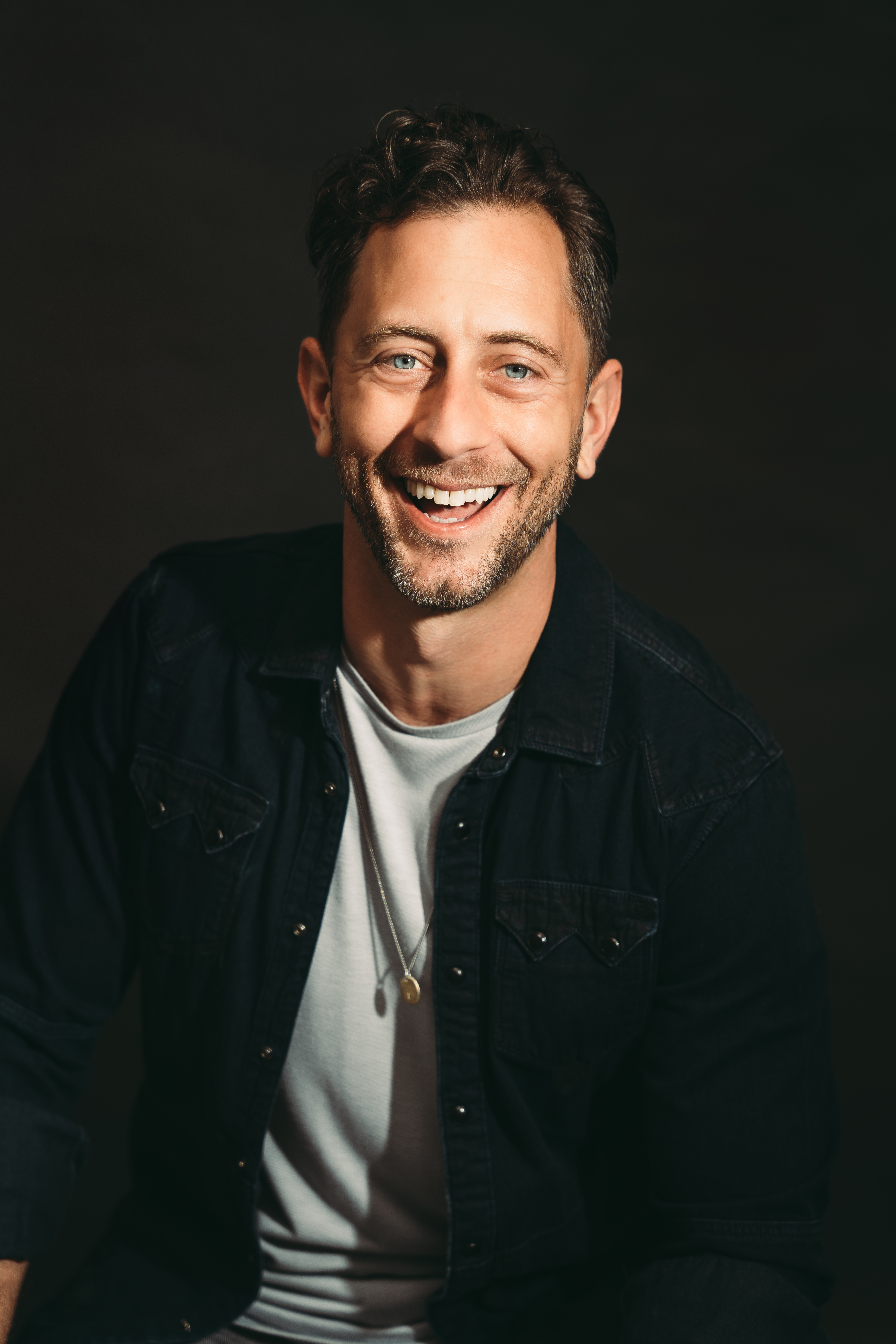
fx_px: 2613
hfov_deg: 19.5
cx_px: 448
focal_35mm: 70
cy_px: 672
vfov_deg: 28.8
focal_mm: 70
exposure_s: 1/200
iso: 100
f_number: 2.8
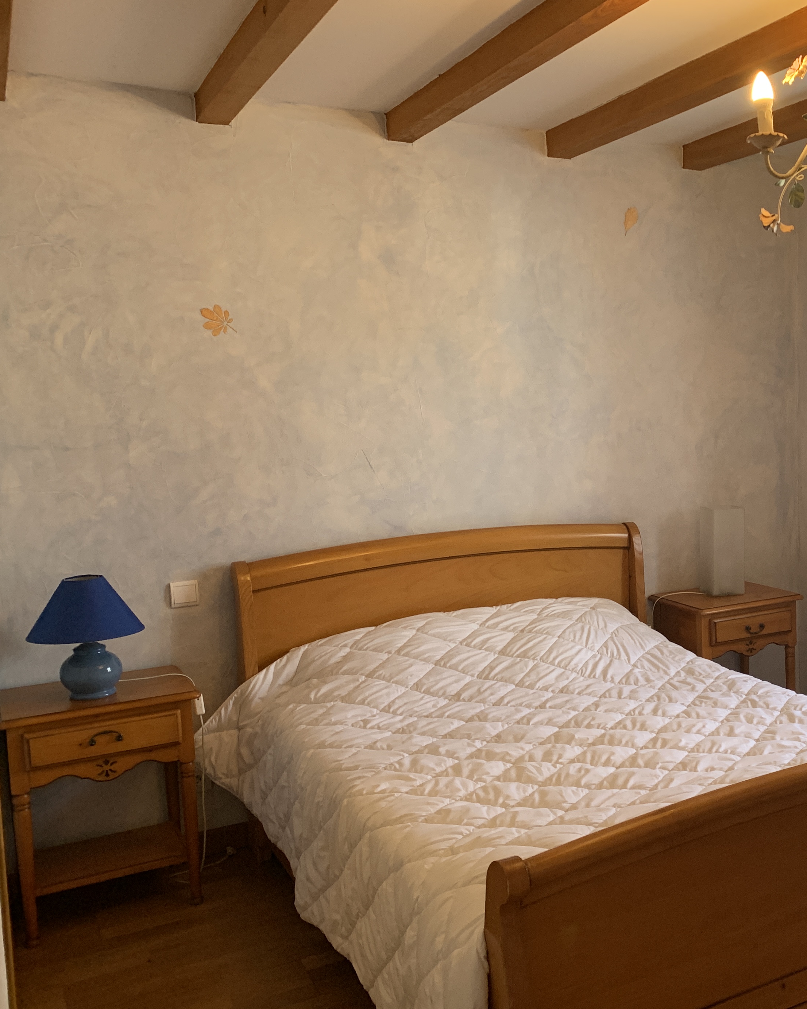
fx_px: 1105
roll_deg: +1.9
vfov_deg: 49.1
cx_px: 679
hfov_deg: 38.2
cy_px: 513
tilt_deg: -7.8
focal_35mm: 37
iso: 125
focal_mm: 4.25
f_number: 1.8
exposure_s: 1/50
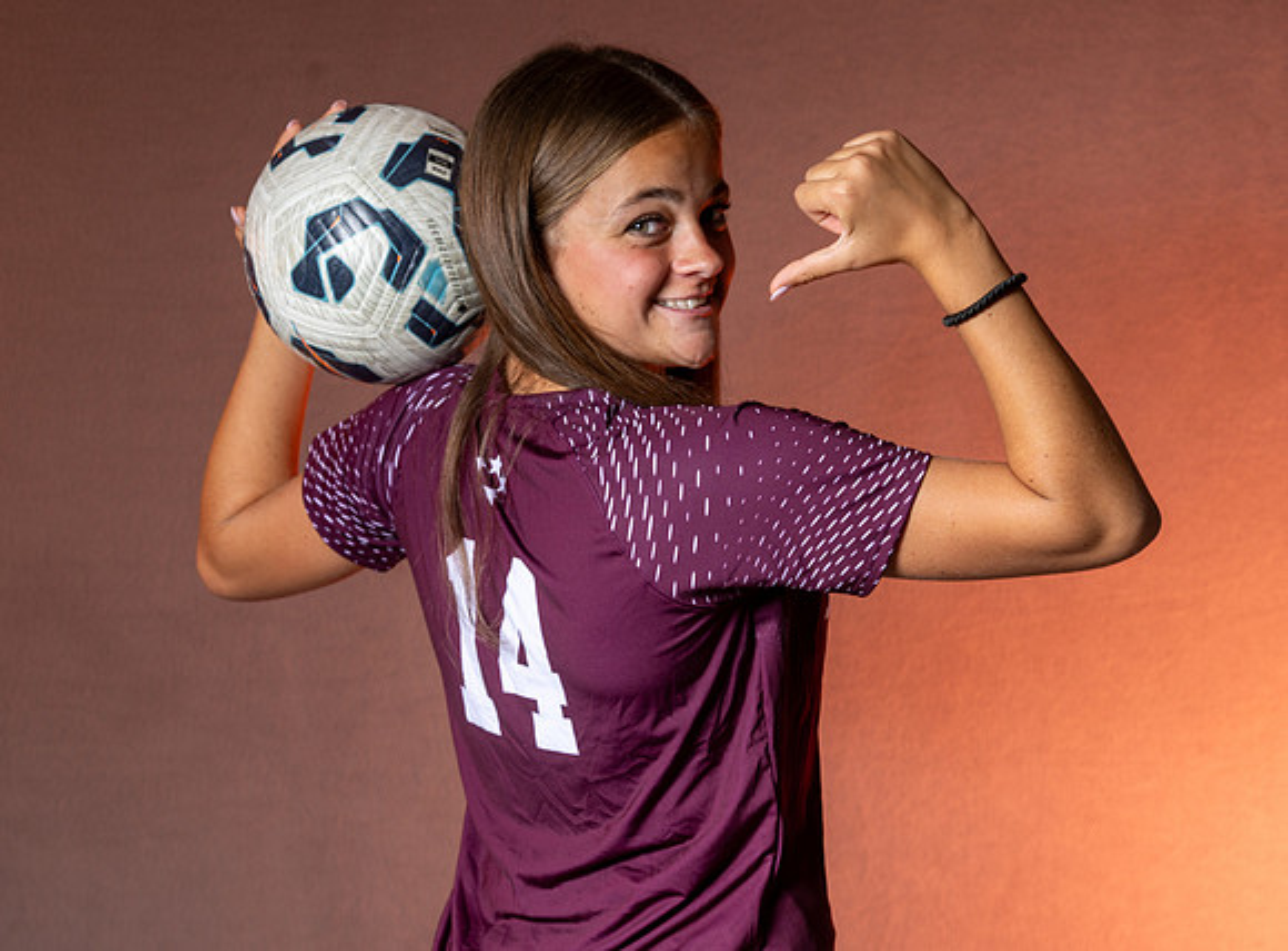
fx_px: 4568
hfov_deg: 16.1
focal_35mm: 123
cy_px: 446
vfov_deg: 11.9
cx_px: 629
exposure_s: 1/200
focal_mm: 95
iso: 80
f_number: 8
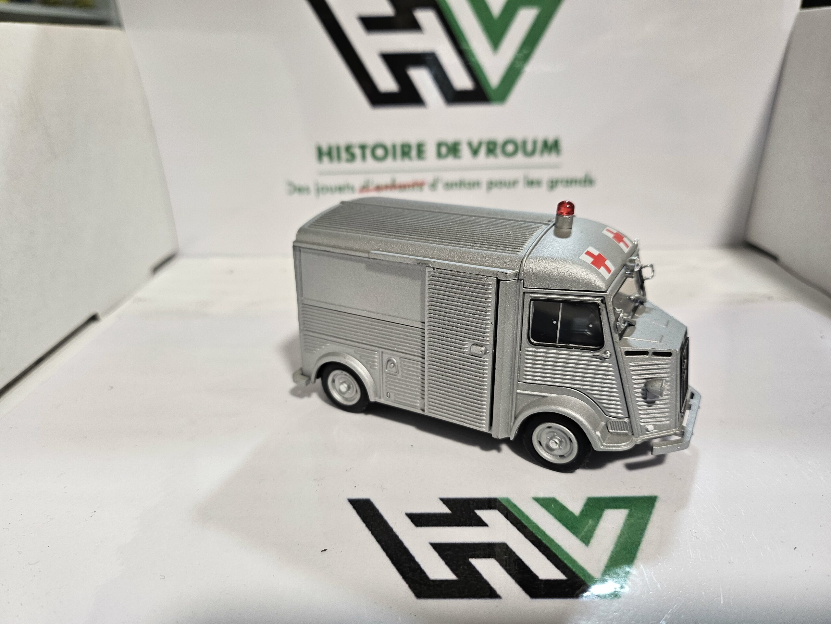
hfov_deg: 71.6
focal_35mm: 24
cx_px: 416
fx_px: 576
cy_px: 312
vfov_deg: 56.8
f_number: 1.8
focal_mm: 5
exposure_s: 1/100
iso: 160
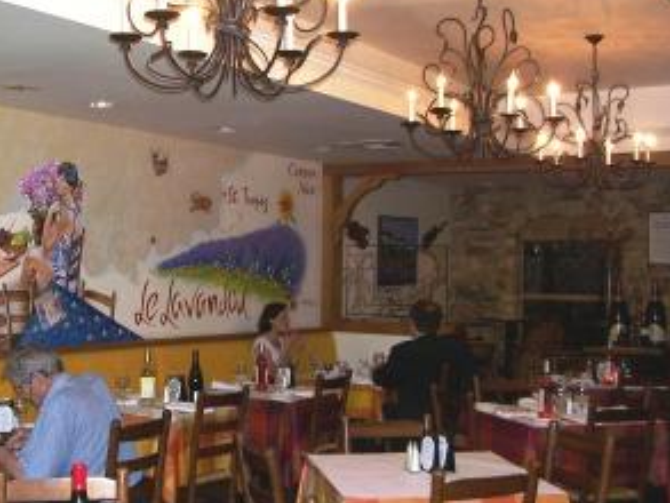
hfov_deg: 36.2
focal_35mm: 52
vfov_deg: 28.1
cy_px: 249
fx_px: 1007
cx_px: 199
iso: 80
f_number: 2.7
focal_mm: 5.6
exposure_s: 1/60
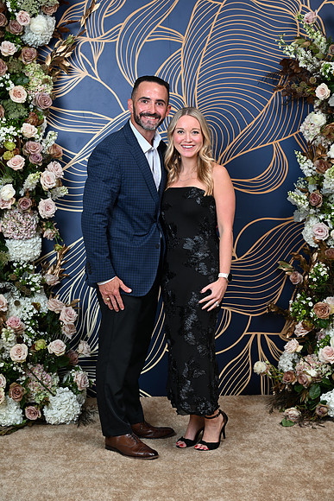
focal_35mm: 60
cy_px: 250
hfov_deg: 22.6
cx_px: 167
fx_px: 834
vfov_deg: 33.4
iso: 125
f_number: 5.6
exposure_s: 1/125
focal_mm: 60
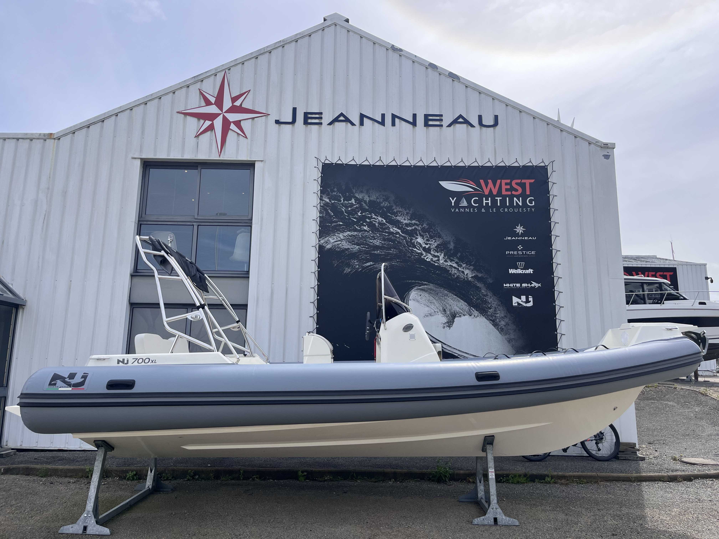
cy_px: 270
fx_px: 540
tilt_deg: +11.0
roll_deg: -1.0
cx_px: 360
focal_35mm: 26
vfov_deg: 53.1
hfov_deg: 67.3
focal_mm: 5.1
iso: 50
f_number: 1.6
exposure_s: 1/3521
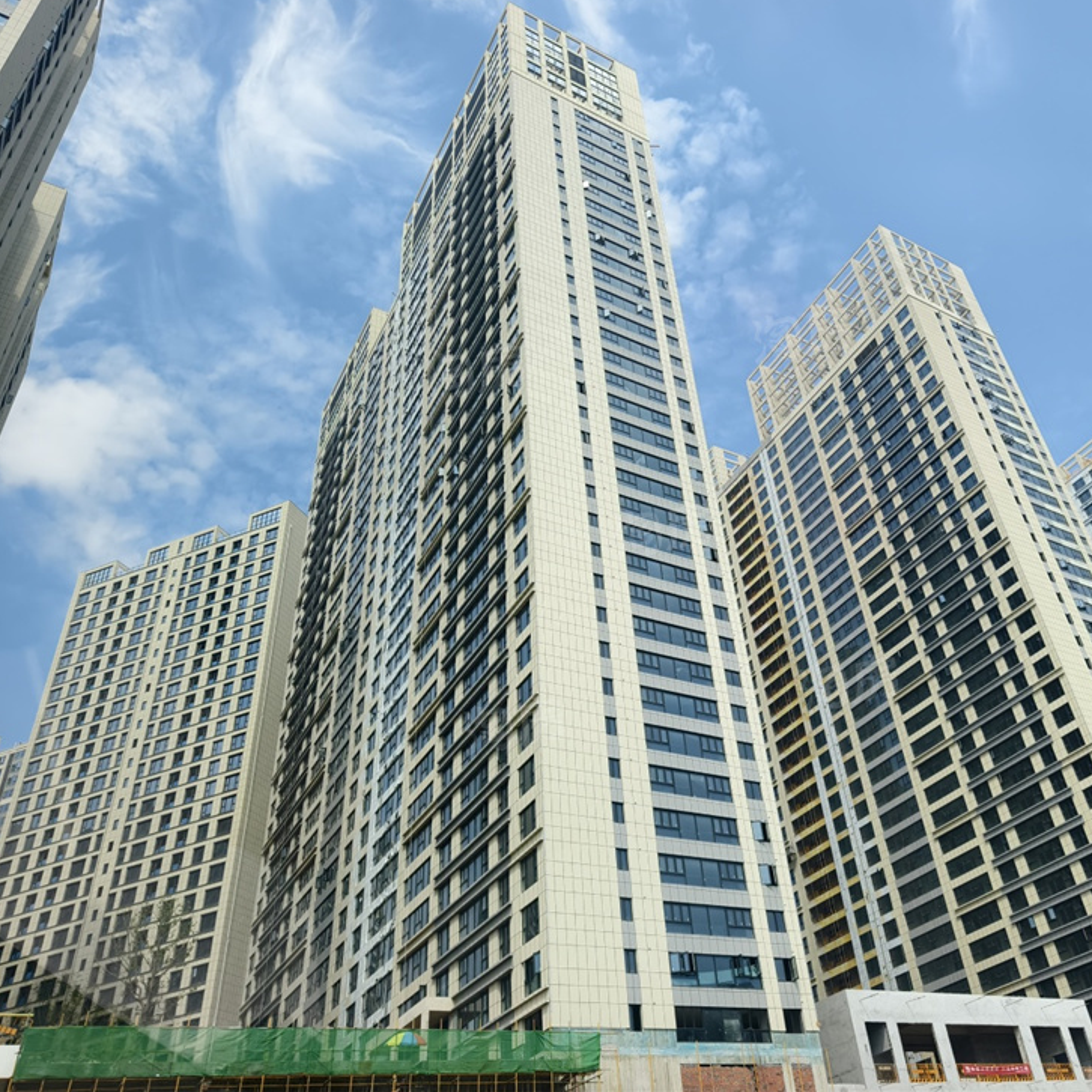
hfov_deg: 56.8
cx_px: 662
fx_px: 999
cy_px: 529
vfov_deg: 57.3
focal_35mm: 28
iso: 418
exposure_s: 1/9174
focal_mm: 8.67
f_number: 1.75
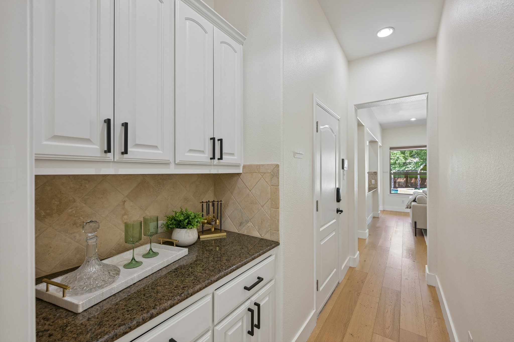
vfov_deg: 77.3
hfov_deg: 100.4
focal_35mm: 15
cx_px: 257
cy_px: 171
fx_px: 214
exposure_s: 1/15
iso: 320
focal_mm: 15
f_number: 6.7
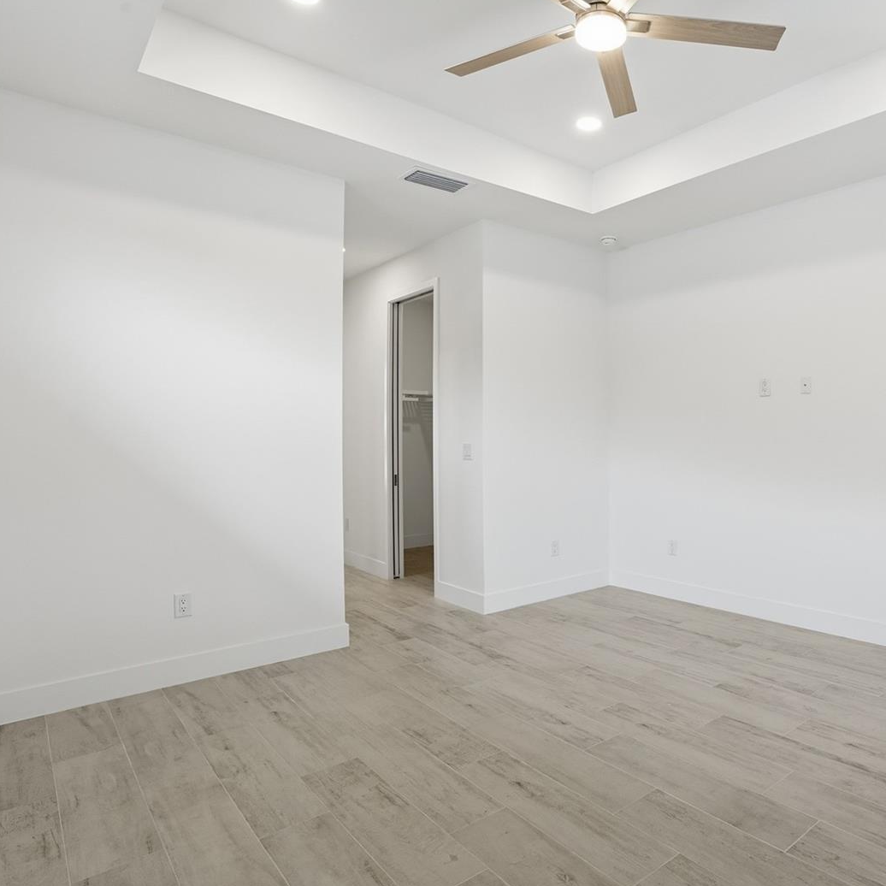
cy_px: 448
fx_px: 608
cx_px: 605
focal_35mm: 21
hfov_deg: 69.6
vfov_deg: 72.1
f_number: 9
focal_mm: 16
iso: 400
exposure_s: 1/160
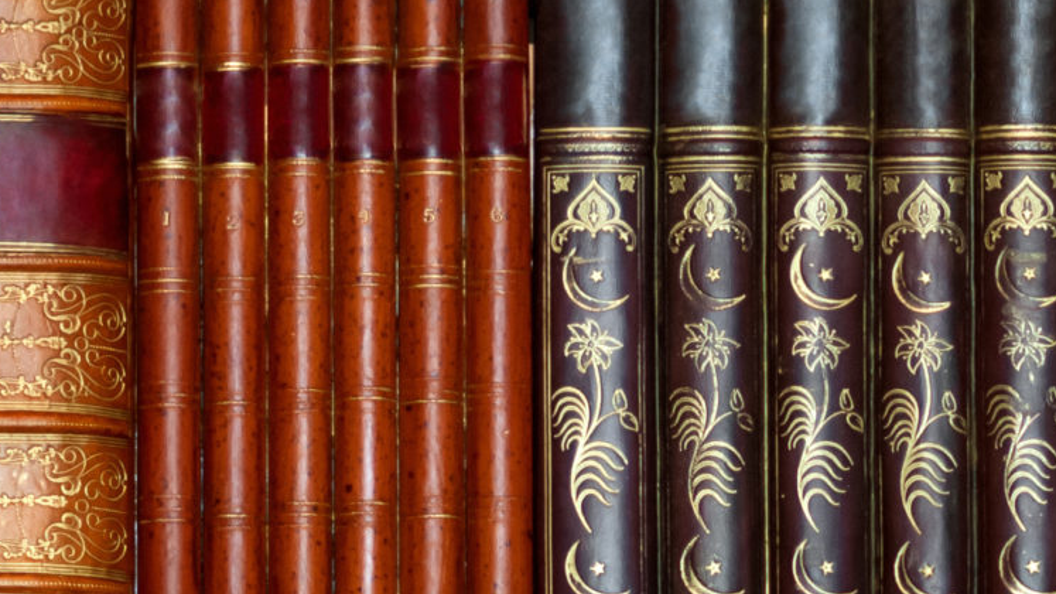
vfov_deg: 2.2
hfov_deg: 3.8
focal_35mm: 565
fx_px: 15813
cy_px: 383
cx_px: 409
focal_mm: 105
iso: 400
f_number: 2.8
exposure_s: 1/10
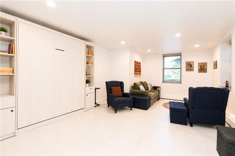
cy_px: 78
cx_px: 118
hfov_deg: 100.4
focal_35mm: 15
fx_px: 98
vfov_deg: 77.3
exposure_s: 1/125
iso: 1600
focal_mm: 10
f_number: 8
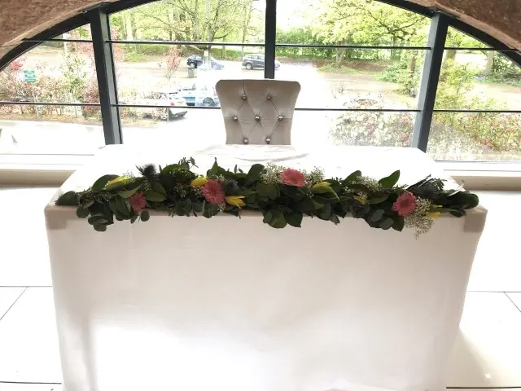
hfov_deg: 63.4
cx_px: 260
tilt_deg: -23.1
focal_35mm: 28
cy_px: 196
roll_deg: -0.2
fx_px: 421
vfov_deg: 49.7
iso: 50
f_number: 1.8
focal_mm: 4
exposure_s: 1/17
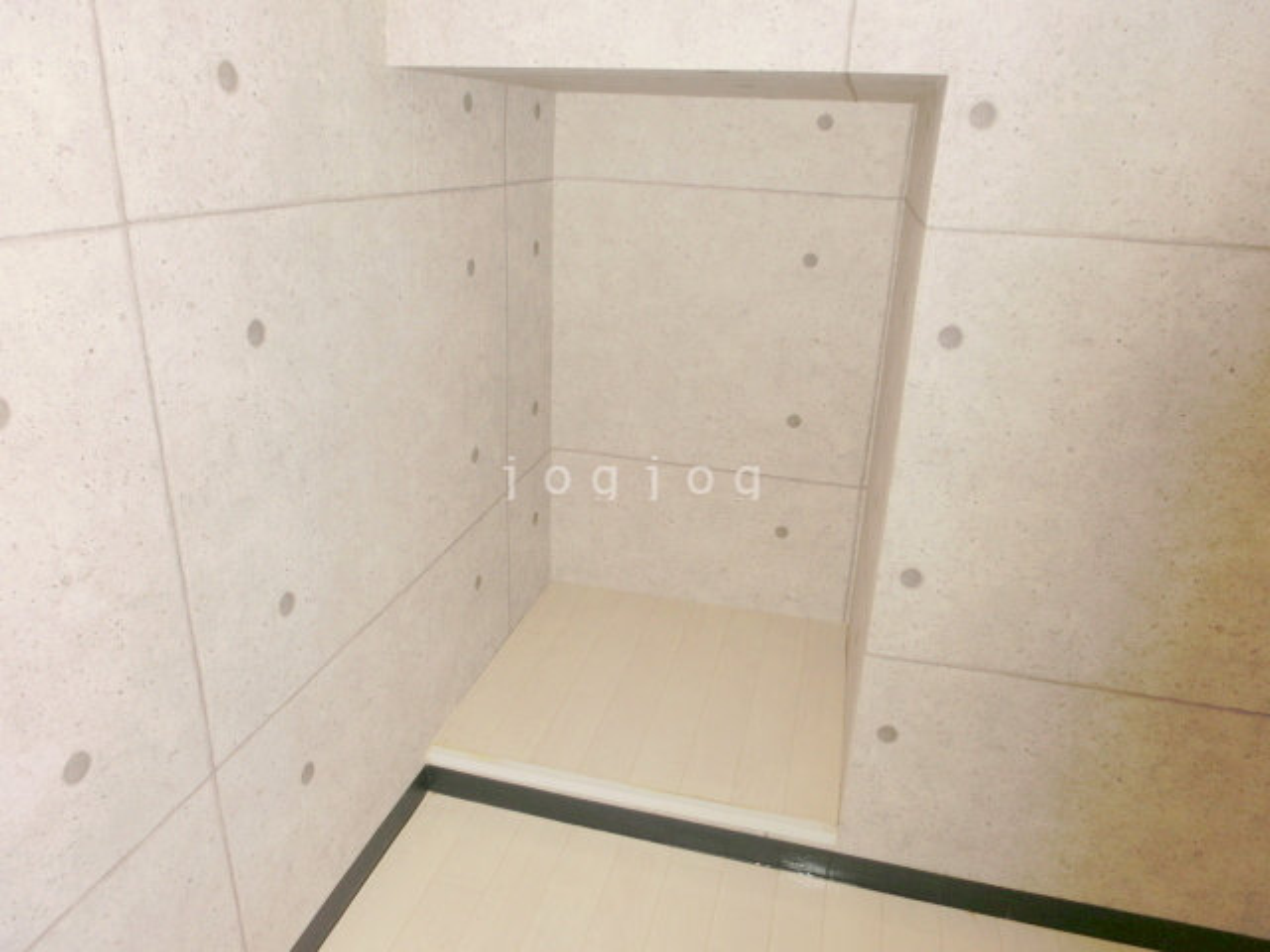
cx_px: 635
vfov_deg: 56.8
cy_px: 476
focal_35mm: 24
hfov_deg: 71.6
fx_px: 881
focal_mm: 4.24
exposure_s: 1/250
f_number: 3
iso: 80
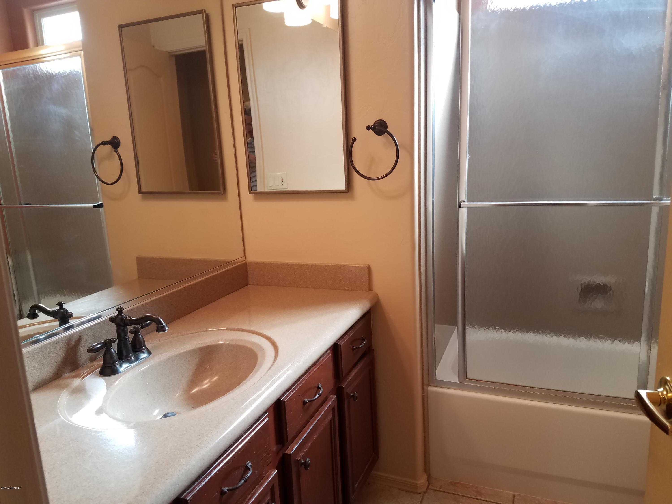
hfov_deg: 67.3
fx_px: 505
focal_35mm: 26
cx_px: 336
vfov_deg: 53.1
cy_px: 252
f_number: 1.7
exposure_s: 1/60
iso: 80
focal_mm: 4.2
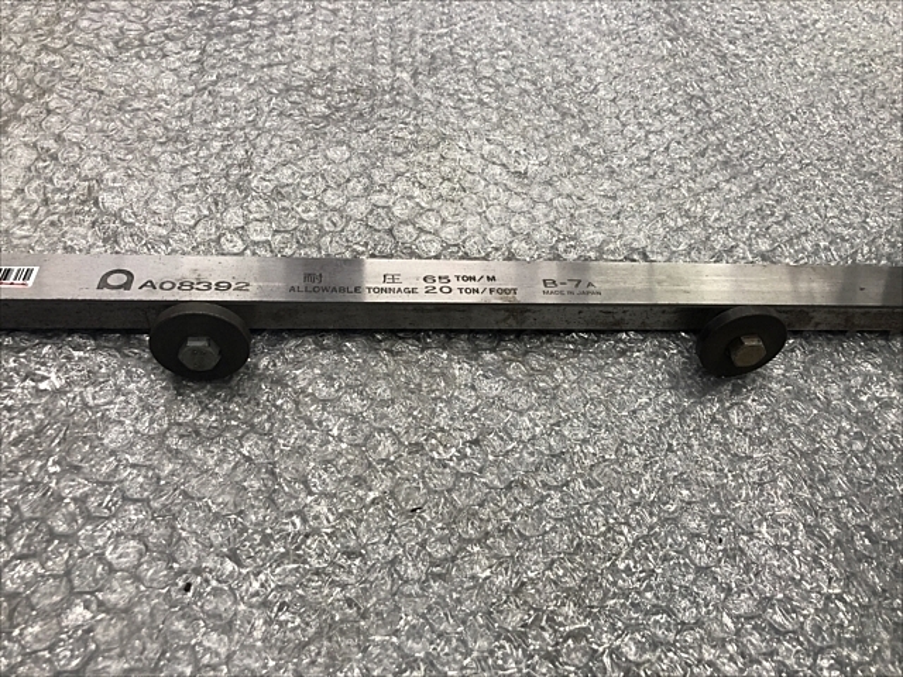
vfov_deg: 49.7
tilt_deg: -59.5
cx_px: 452
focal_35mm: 28
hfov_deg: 63.4
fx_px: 730
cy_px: 338
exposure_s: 1/30
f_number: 1.8
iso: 40
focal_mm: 3.99
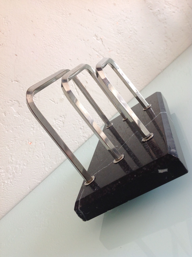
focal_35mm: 35
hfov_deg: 40.6
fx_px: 260
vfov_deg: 52.7
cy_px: 128
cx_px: 96
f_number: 2.4
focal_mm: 4.28
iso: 80
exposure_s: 1/60
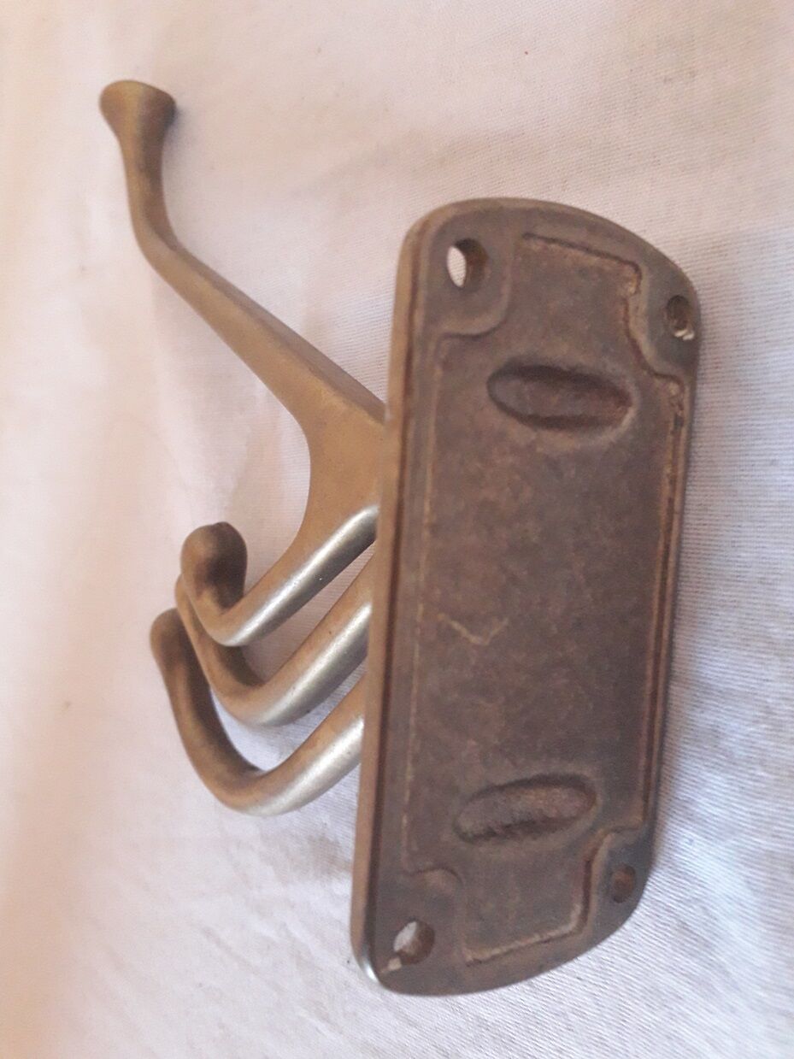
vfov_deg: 65.3
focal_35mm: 27
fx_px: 826
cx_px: 397
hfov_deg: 51.3
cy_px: 530
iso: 500
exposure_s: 1/25
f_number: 1.9
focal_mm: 3.6
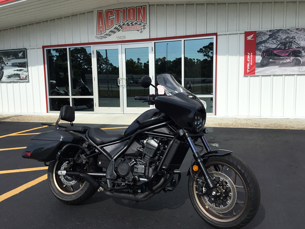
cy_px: 117
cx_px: 156
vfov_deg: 44.2
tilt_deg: -5.0
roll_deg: +0.8
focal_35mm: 32
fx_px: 282
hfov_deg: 56.8
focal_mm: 3.3
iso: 25
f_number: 2.4
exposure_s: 1/1664
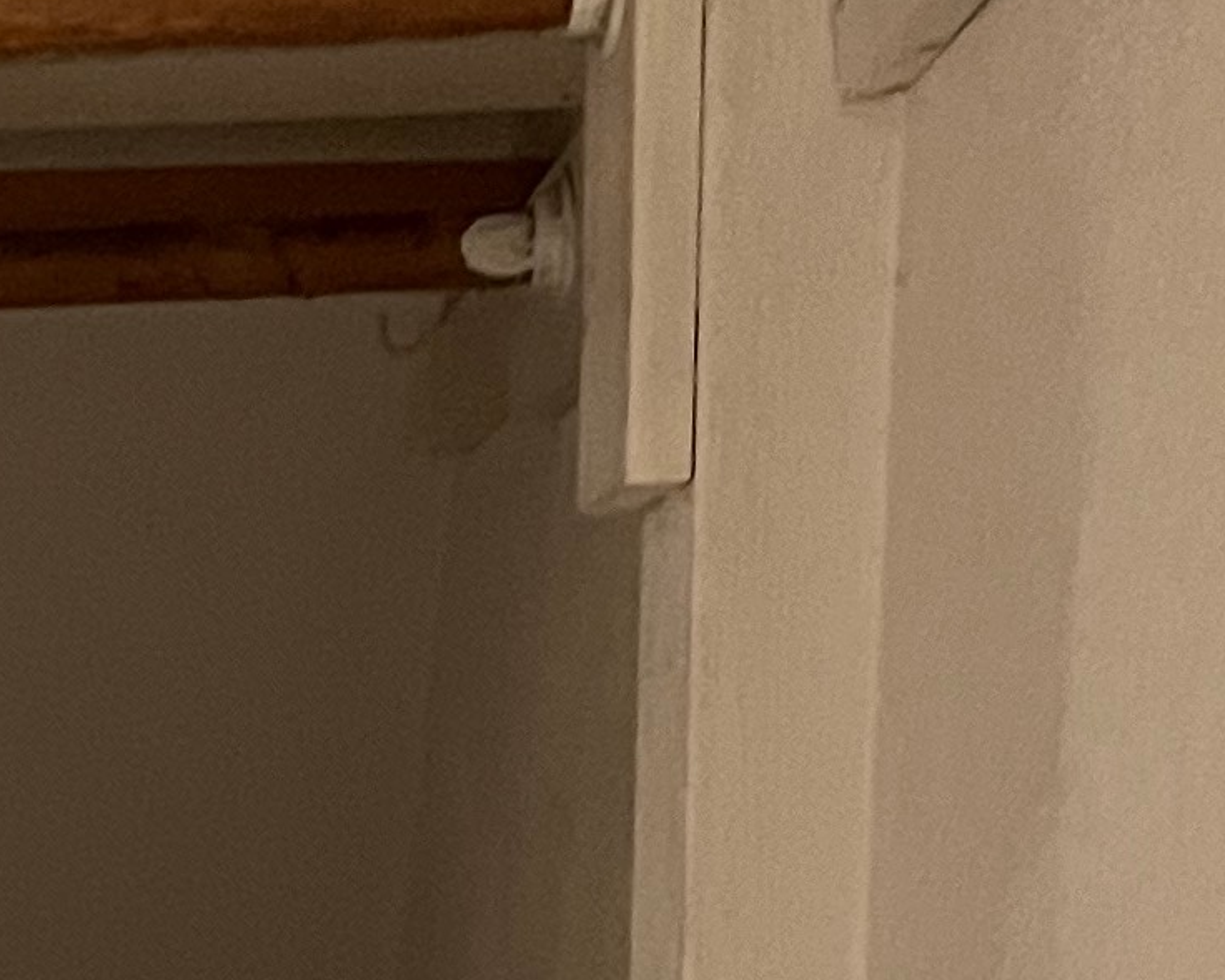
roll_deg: +1.6
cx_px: -914
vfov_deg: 10.4
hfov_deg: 12.7
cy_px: 1819
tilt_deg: -7.9
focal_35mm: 139
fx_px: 5040
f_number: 1.5
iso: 500
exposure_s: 1/30
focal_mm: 5.7
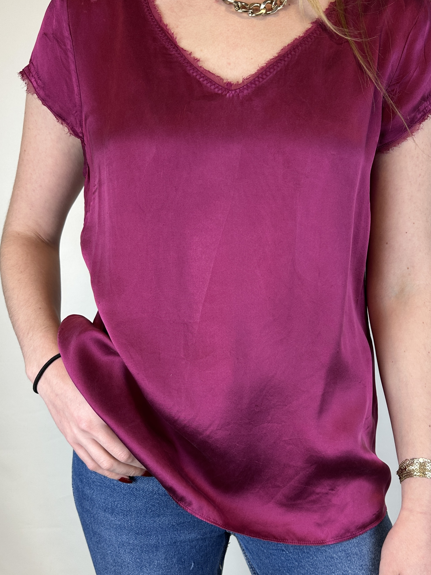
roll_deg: -0.4
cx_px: 247
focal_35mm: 31
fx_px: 515
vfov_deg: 58.3
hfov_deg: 45.3
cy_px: 269
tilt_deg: -9.8
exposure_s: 1/100
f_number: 1.78
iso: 64
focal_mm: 6.86
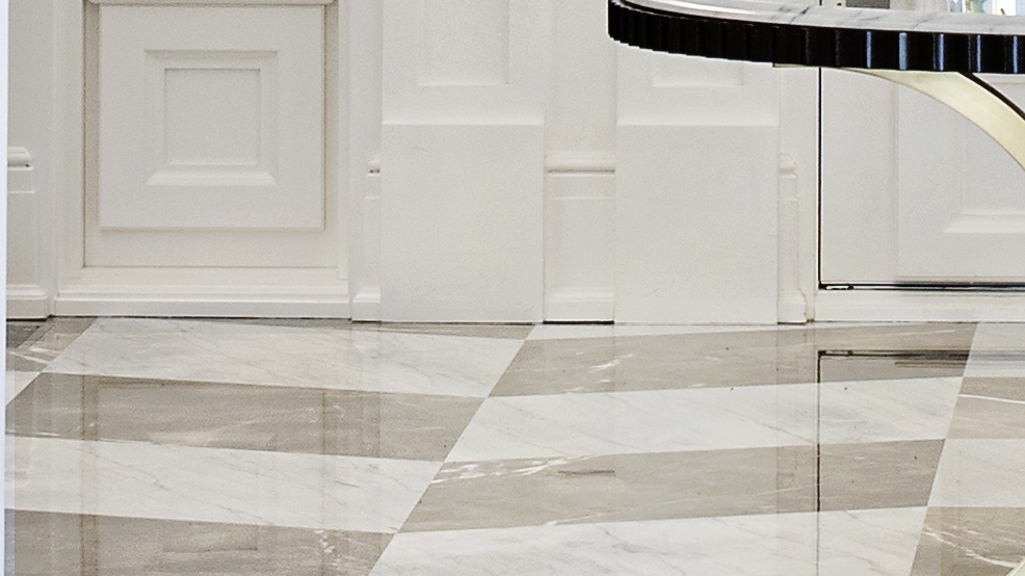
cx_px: 1015
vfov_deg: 3.5
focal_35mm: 334
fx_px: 9075
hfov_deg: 6.4
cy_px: -1147
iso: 400
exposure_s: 1/3
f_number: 8
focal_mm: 52
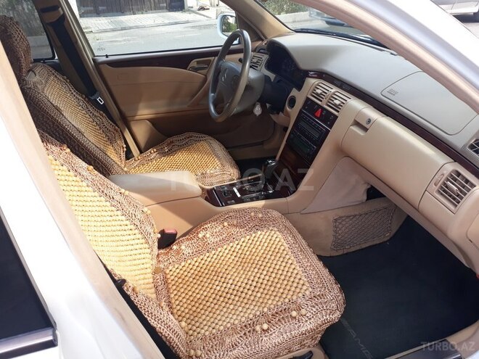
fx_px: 374
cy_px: 180
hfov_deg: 65.3
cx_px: 240
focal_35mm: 27
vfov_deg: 51.4
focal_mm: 3.6
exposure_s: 1/150
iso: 40
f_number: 1.9
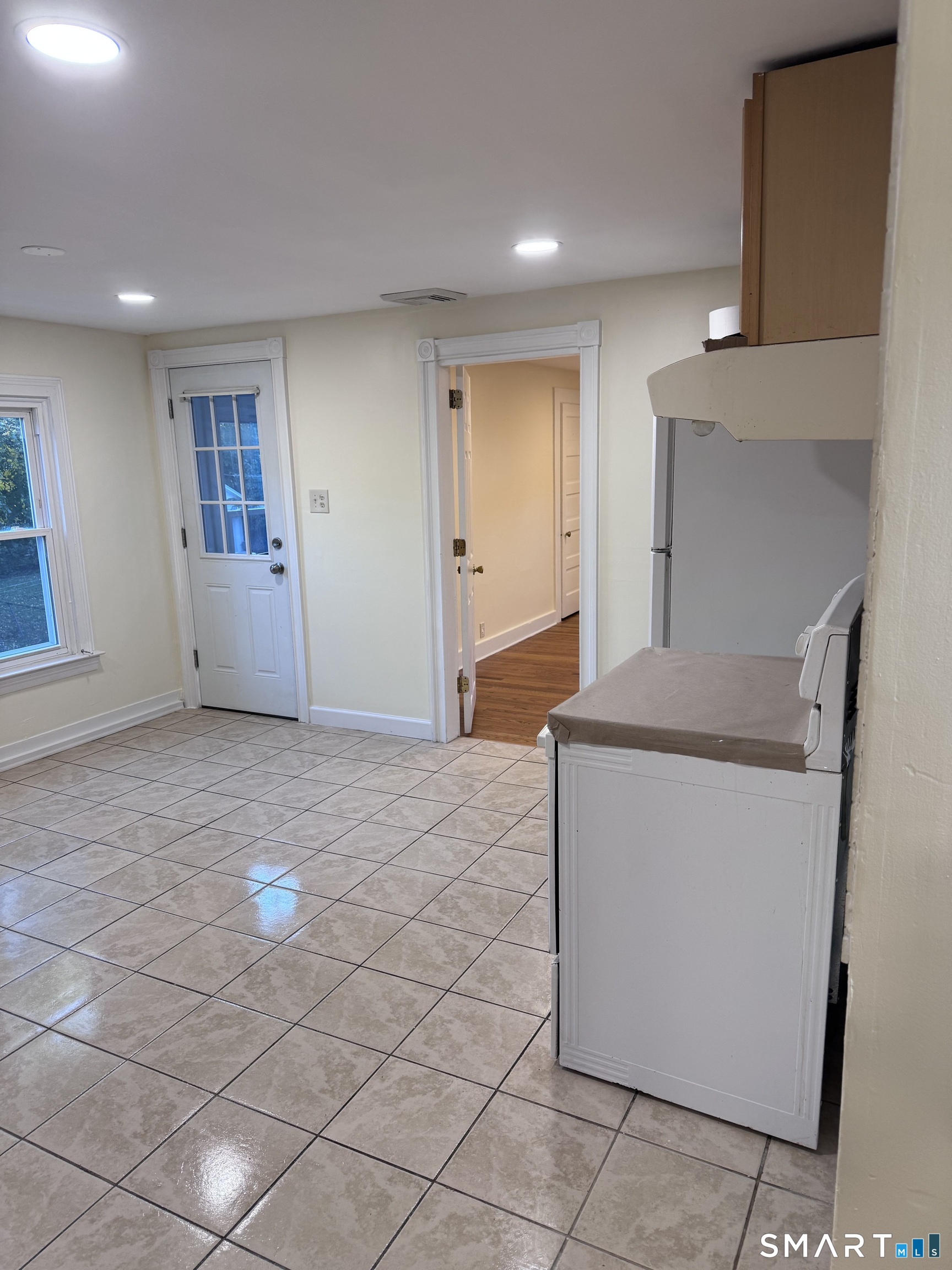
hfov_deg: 56.8
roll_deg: +2.1
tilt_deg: -10.7
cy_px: 635
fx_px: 880
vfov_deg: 71.6
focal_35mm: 24
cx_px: 476
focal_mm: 6.76
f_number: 1.78
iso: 100
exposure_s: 1/120
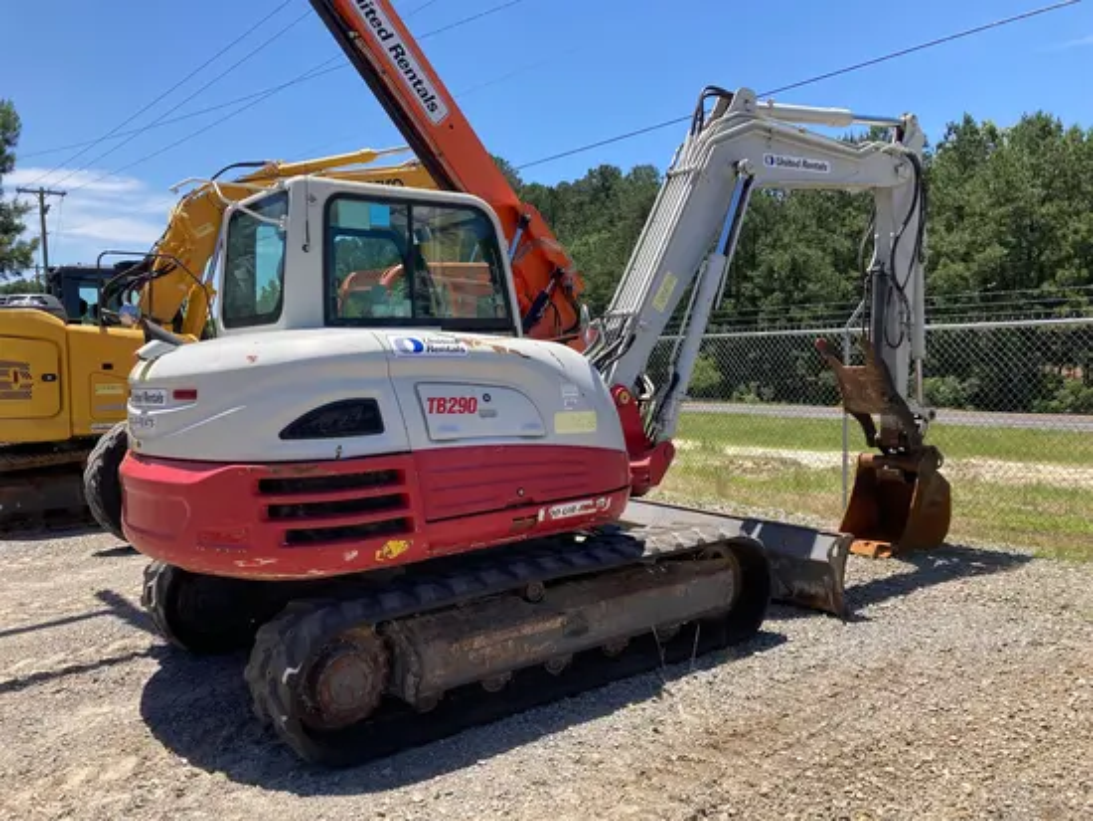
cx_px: 546
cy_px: 410
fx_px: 884
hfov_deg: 63.4
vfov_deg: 49.8
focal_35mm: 28
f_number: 1.8
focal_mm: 3.99
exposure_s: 1/1171
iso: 20
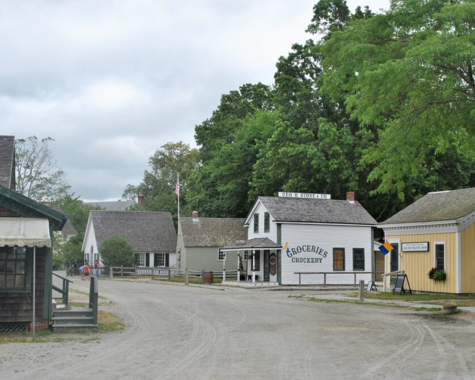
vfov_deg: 27.6
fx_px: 773
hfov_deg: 34.0
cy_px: 193
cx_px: 286
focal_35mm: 55
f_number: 9
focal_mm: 32
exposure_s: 1/200
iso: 100
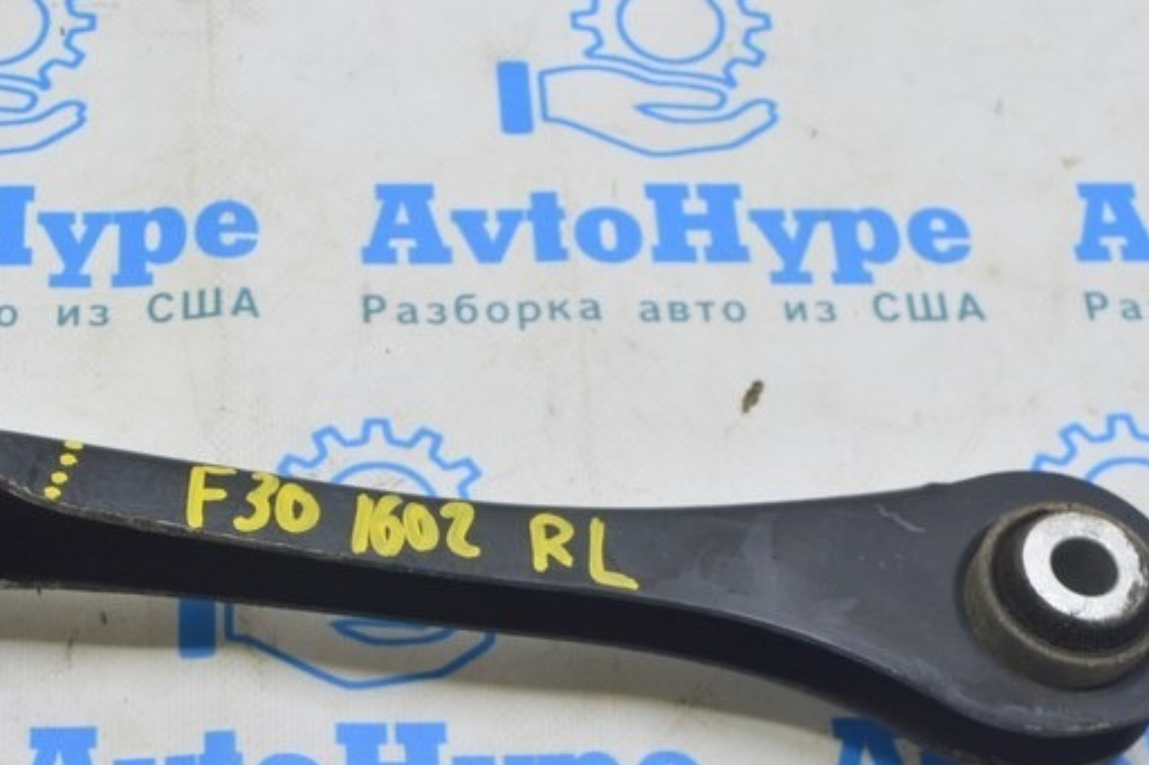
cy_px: 549
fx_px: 2393
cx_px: 227
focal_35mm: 75
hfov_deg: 26.5
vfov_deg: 18.1
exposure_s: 1/20
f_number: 5.6
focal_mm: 25
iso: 400
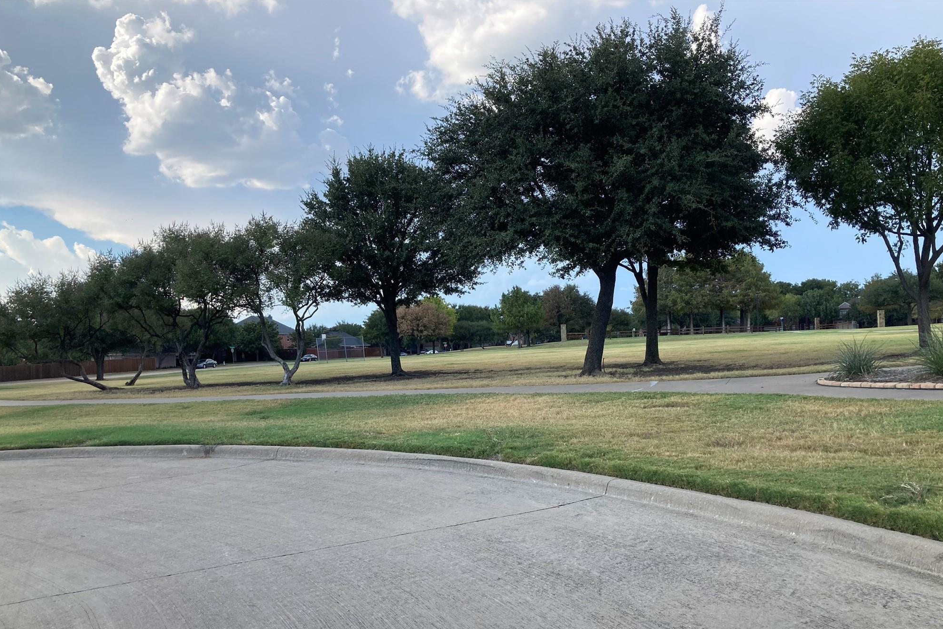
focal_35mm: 30
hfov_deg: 61.9
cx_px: 468
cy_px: 363
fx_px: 786
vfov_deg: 43.5
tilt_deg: -1.6
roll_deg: +1.0
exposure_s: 1/1156
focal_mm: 3.99
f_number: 1.8
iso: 20
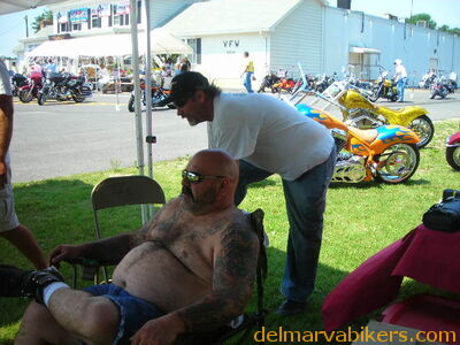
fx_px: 505
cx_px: 230
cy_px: 172
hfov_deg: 49.0
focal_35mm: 38
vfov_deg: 37.7
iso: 50
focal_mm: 6.3
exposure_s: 1/236
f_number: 3.2
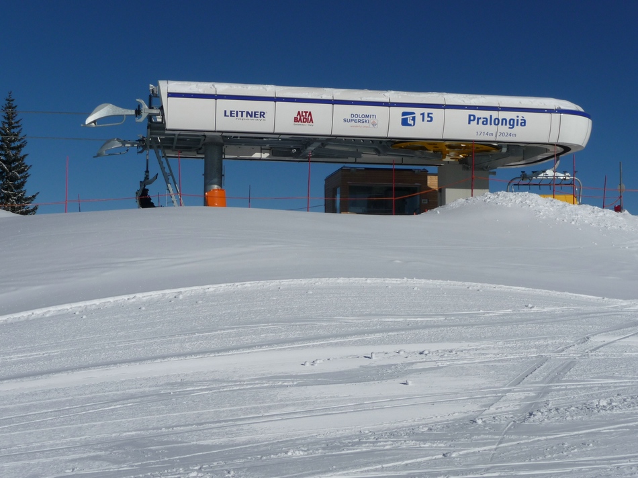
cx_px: 319
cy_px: 239
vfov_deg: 29.1
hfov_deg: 38.2
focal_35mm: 50
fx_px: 921
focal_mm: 8.5
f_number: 10
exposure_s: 1/800
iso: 100
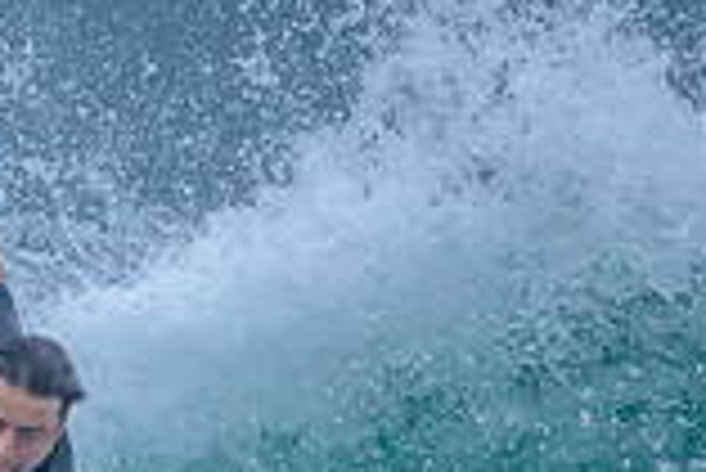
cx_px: -475
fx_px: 66797
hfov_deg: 0.6
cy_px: 838
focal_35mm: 3403
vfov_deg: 0.4
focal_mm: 800
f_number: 6.3
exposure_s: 1/3200
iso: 2800
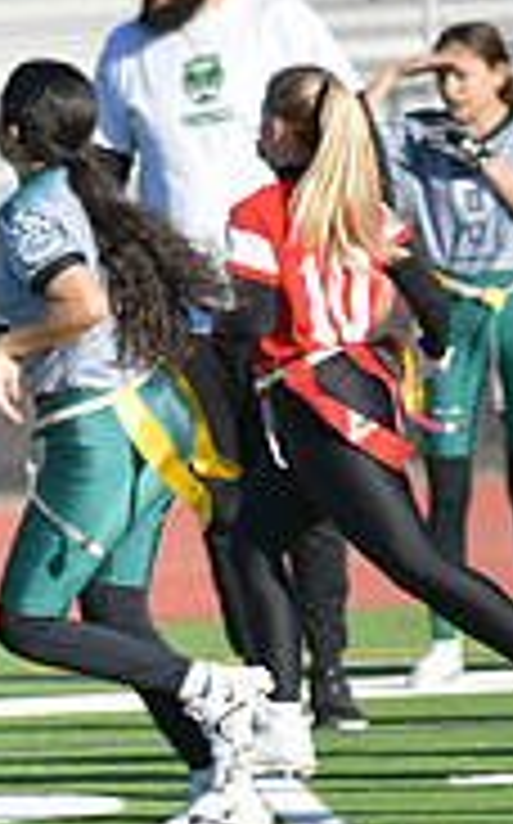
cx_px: -738
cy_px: 394
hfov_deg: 1.3
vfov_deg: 2.2
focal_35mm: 970
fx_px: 21750
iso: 64
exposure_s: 1/800
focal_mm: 300
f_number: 2.8
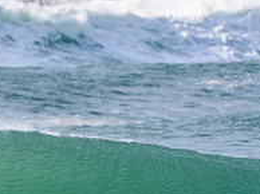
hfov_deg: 0.9
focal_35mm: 2159
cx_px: -71
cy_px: 258
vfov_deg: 0.7
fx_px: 16196
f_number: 5.6
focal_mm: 500
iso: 450
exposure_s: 1/2000
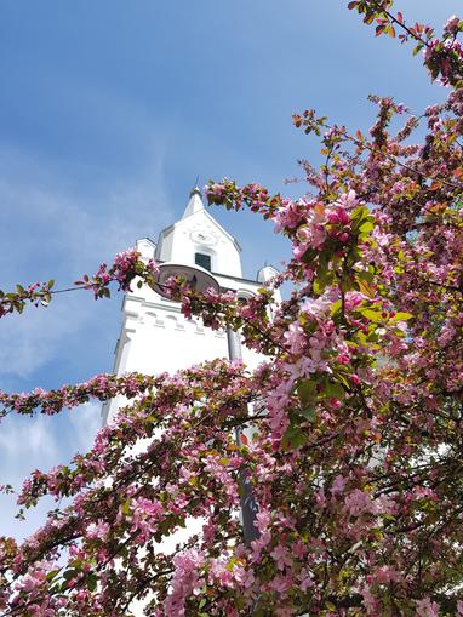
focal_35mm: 26
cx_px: 232
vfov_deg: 67.3
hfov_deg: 53.1
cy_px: 308
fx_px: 463
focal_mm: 4.2
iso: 40
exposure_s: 1/1380
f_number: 1.7
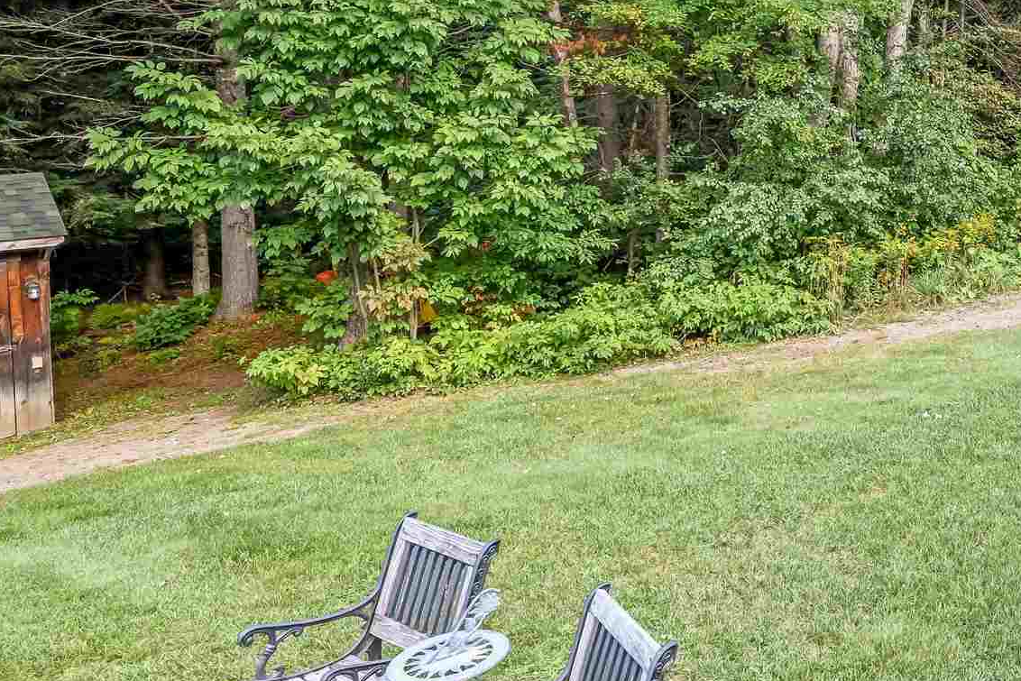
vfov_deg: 33.8
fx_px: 1078
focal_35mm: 38
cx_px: 1132
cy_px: 113
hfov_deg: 40.5
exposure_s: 1/6
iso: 125
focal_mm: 14
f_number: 14
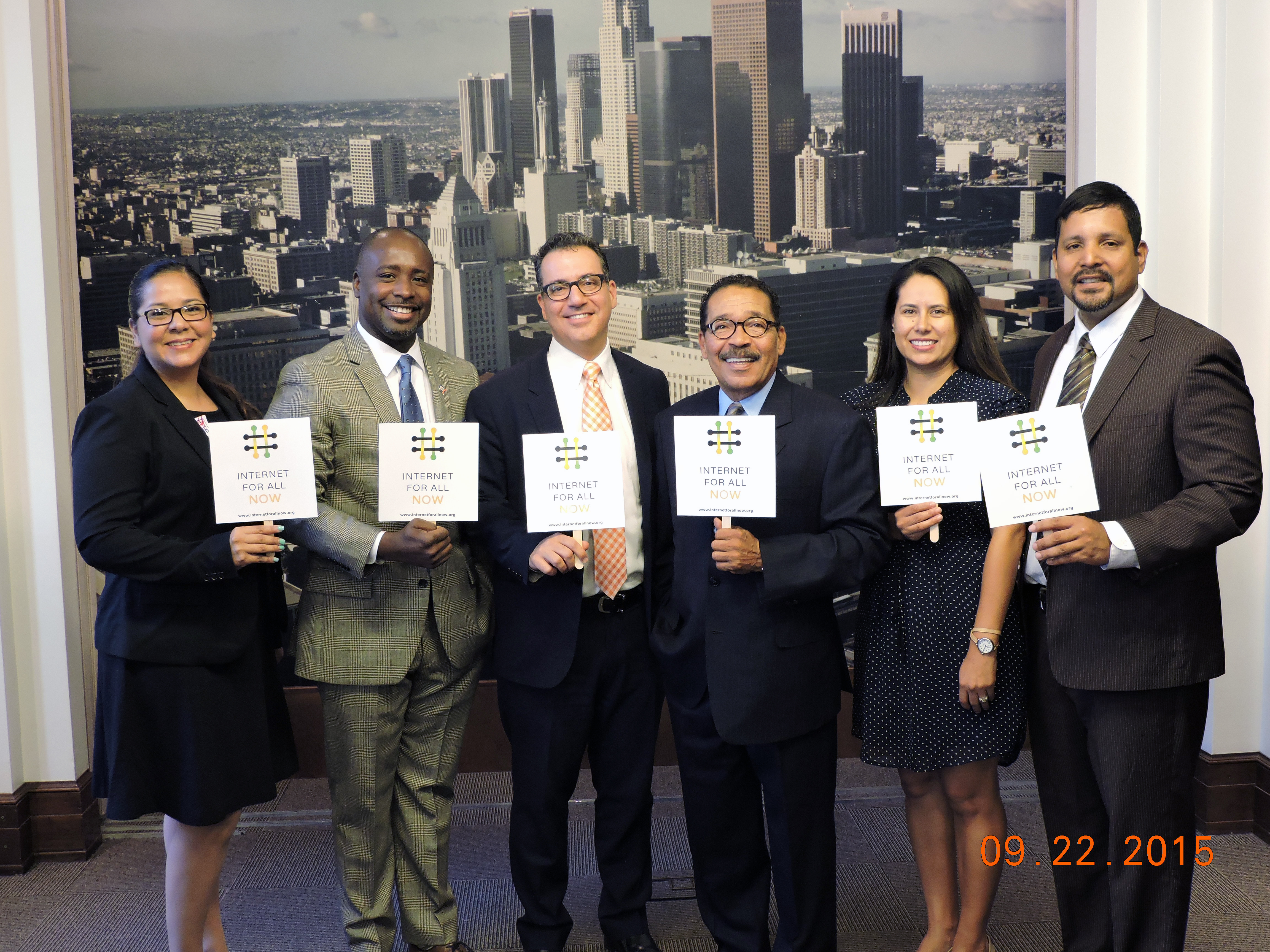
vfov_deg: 36.0
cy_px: 476
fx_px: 1468
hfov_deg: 46.8
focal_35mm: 40
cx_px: 635
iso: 400
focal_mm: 7.1
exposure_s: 1/30
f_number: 3.3
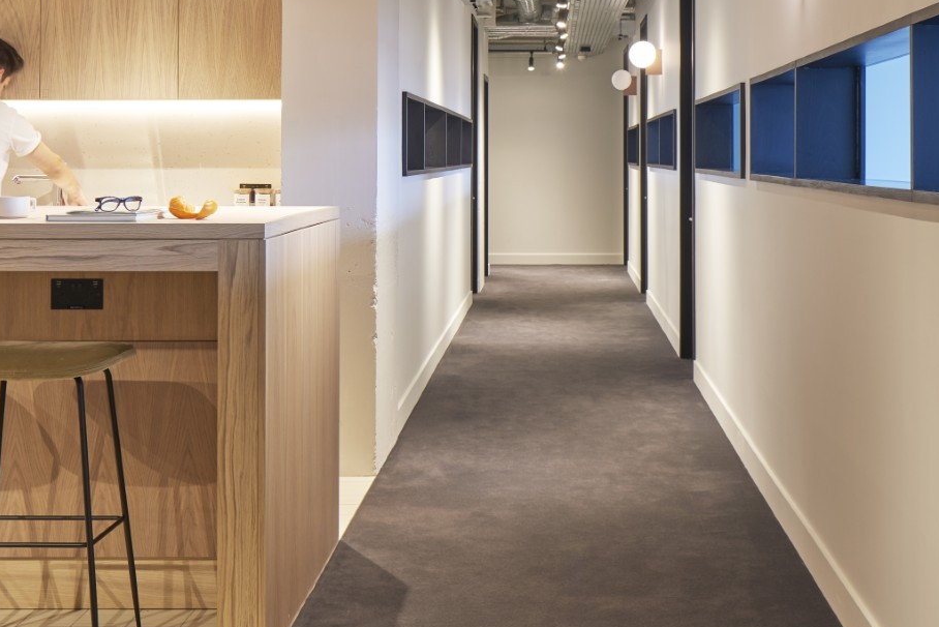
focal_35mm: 57
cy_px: 133
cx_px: 554
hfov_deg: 34.9
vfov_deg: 23.5
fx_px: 1487
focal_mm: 32
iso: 100
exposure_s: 1/1.3
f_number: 9
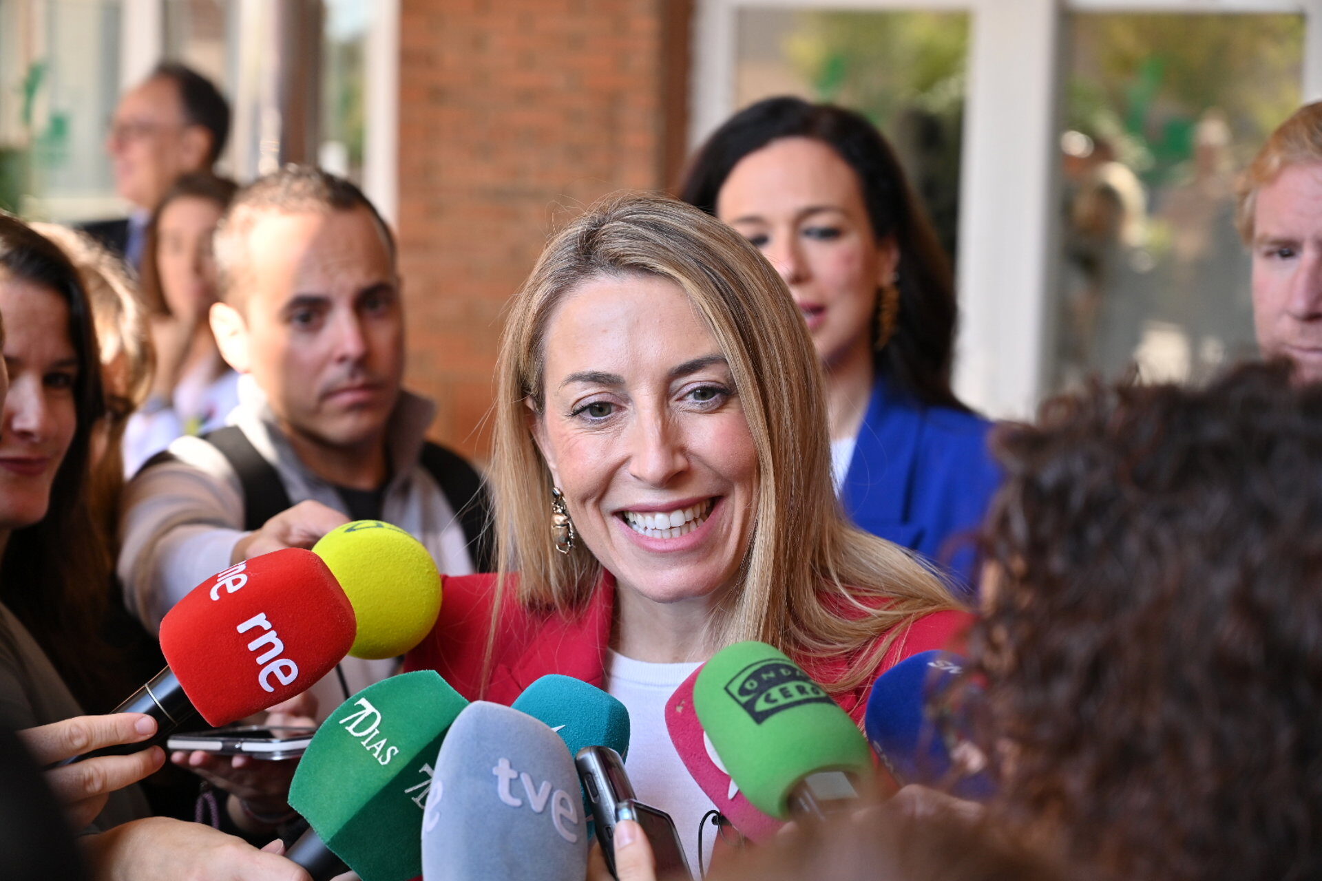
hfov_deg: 28.8
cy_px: 440
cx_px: 661
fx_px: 2570
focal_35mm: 70
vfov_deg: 19.5
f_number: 4
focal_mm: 70
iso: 500
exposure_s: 1/500
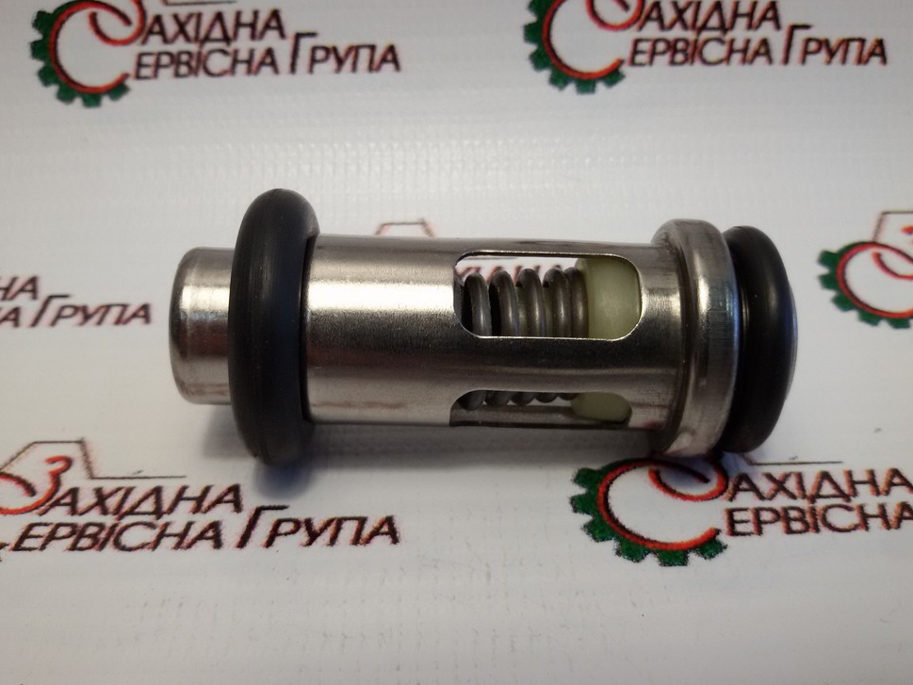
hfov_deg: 56.8
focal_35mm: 32
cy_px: 352
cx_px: 458
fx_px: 844
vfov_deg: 44.2
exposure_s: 1/100
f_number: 2.4
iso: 64
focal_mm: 2.93
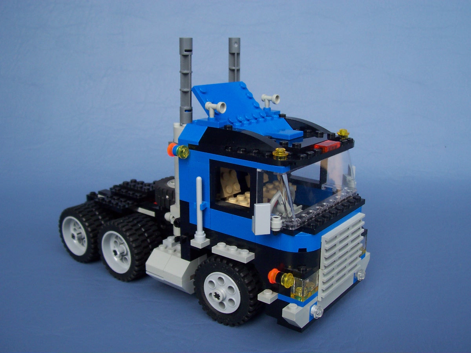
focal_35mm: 37
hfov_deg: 50.1
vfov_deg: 38.7
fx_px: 503
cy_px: 176
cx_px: 236
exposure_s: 1/350
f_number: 2.8
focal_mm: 5.6
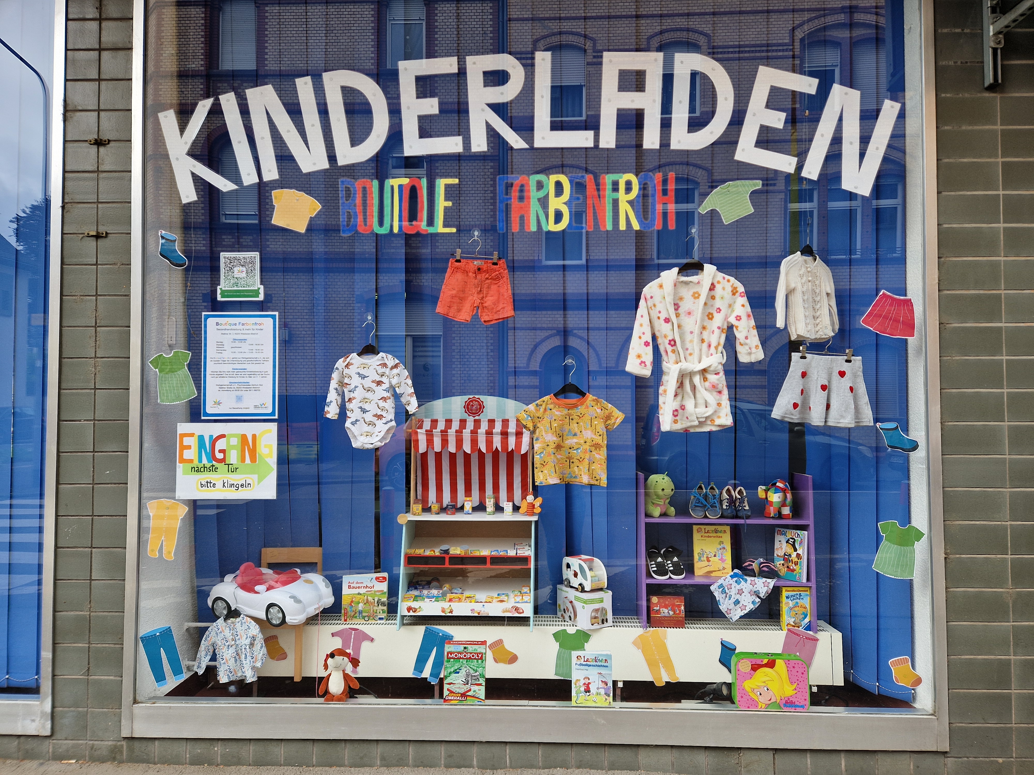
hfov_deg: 73.9
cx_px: 517
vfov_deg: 58.9
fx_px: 687
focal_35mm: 23
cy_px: 388
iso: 50
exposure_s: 1/305
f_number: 1.8
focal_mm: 5.4
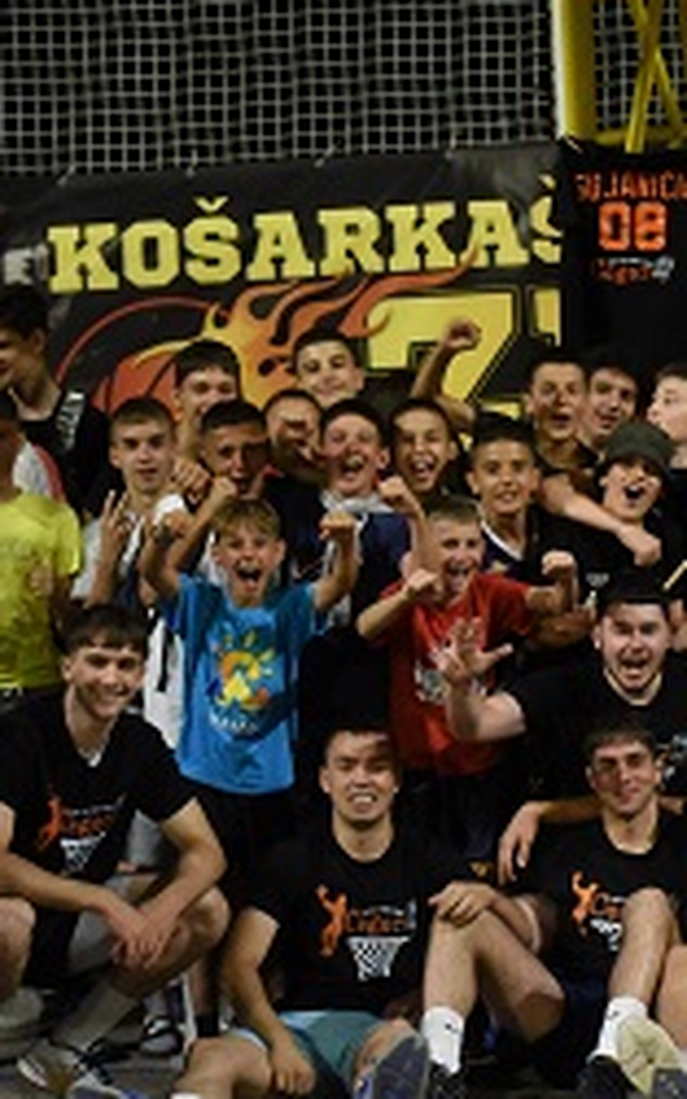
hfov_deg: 8.7
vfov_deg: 14.0
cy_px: 569
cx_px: 733
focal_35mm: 149
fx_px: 4461
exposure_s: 1/250
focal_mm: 70
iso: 10000
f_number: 2.8
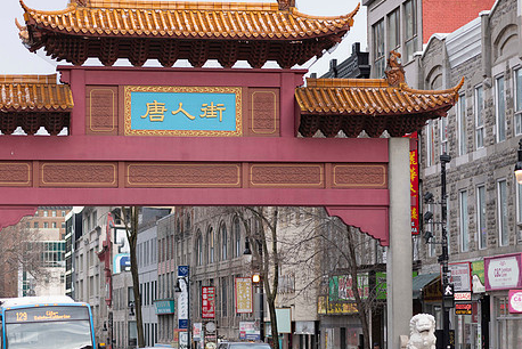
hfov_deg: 15.4
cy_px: 200
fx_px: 1930
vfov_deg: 10.3
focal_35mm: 133
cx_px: 203
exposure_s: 1/400
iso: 64
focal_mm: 105
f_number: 1.4
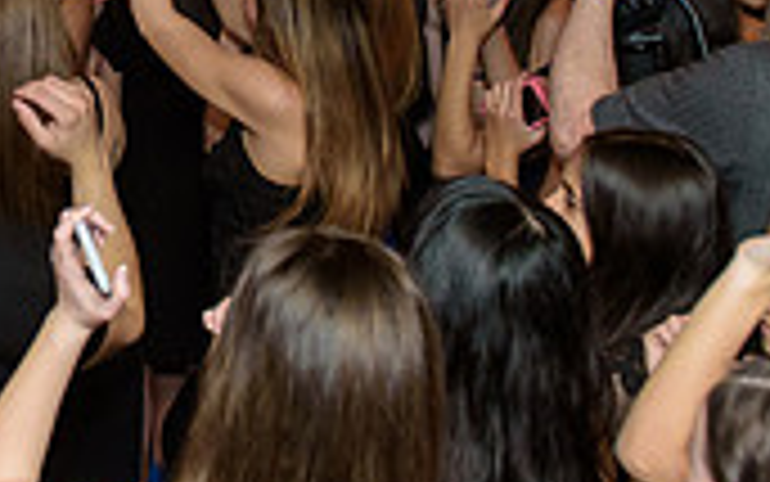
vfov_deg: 15.0
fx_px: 1742
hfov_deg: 22.9
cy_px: -164
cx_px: -153
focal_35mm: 83
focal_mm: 24
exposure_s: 1/125
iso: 1600
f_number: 3.2
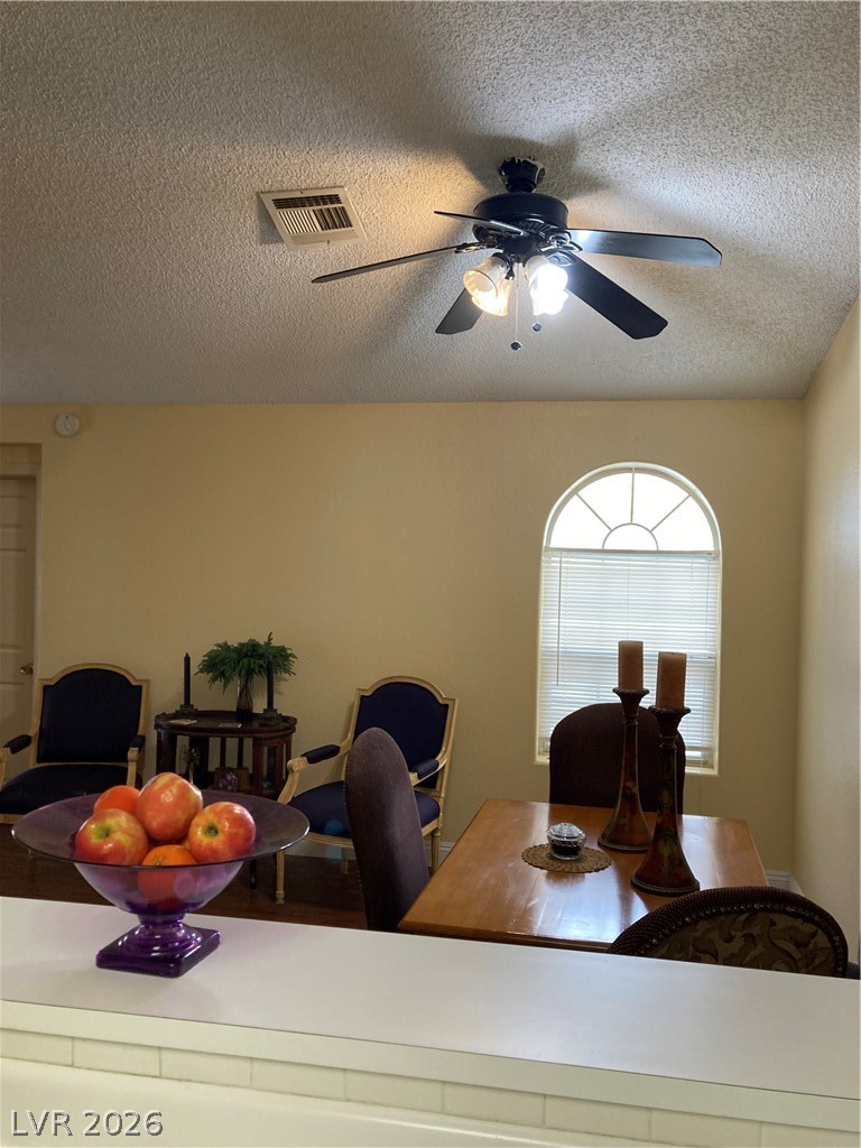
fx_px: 929
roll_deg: -1.0
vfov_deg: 63.4
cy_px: 574
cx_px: 430
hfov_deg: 49.7
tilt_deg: +5.1
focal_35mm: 28
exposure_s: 1/60
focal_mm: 3.99
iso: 64
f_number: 1.8
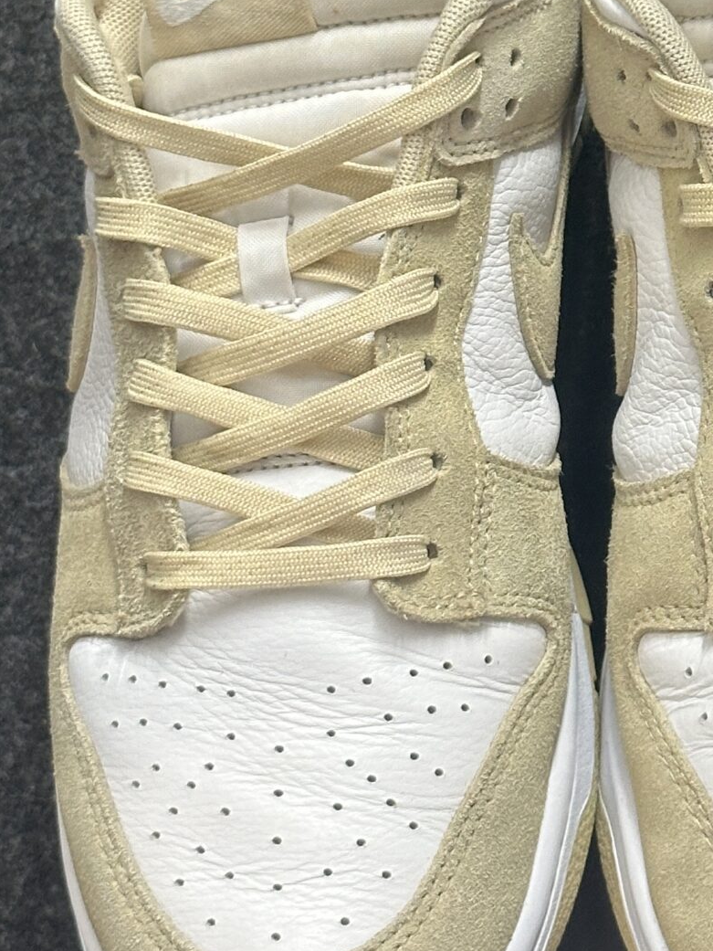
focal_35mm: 118
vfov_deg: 16.7
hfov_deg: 12.5
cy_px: 375
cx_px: 596
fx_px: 3240
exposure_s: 1/50
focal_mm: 6.86
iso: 250
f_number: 1.78
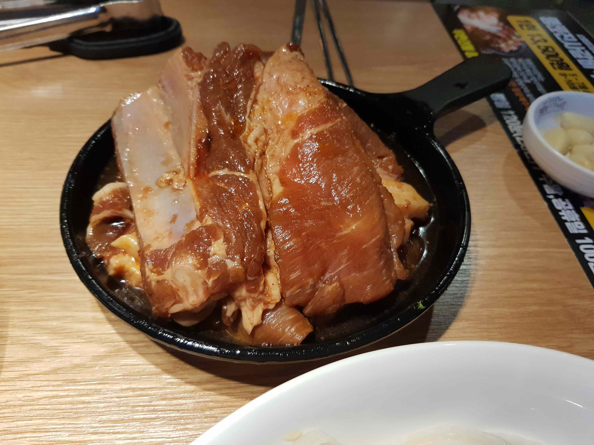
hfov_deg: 67.3
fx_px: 446
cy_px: 222
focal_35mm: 26
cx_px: 297
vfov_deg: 53.1
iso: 200
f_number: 1.7
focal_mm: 4.3
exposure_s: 1/120
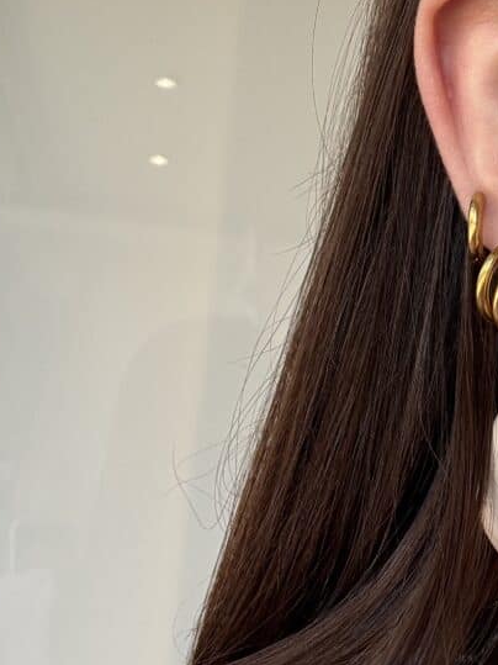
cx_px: 296
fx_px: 1094
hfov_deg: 25.6
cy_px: 450
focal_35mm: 57
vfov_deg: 33.5
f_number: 1.9
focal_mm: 2.69
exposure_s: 1/122
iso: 20
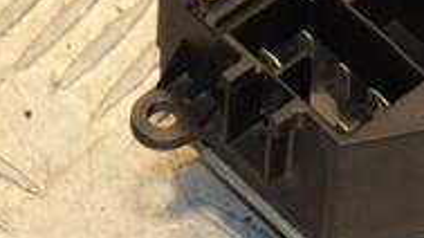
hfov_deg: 5.1
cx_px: 415
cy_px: -11
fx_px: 4771
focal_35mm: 425
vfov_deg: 2.9
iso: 800
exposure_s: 1/200
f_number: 8
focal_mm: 85
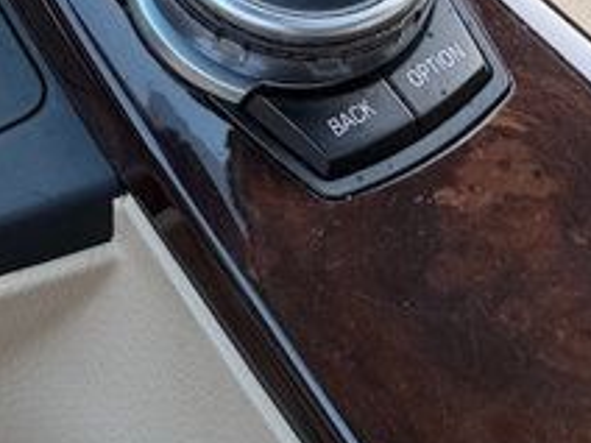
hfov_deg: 16.7
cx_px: 39
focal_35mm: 116
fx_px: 1980
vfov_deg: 12.1
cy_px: -240
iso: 100
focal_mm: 6.76
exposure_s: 1/71
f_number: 1.78
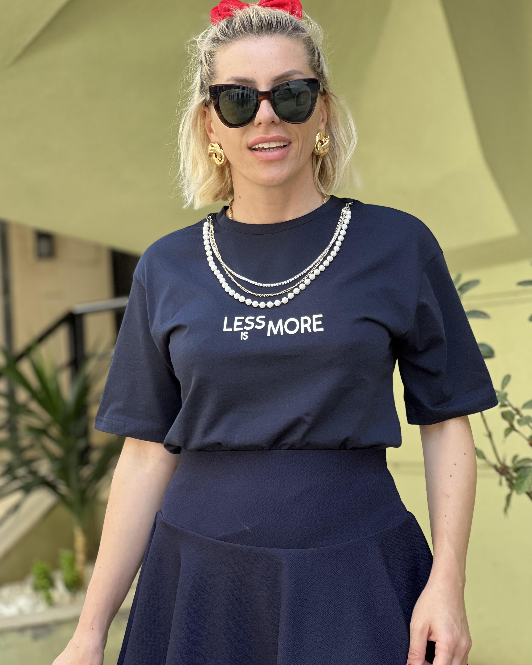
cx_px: 264
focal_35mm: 81
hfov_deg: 18.9
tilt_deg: +3.1
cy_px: 314
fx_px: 1594
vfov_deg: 23.6
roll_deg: +2.8
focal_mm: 9
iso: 64
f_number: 2.8
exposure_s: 1/121
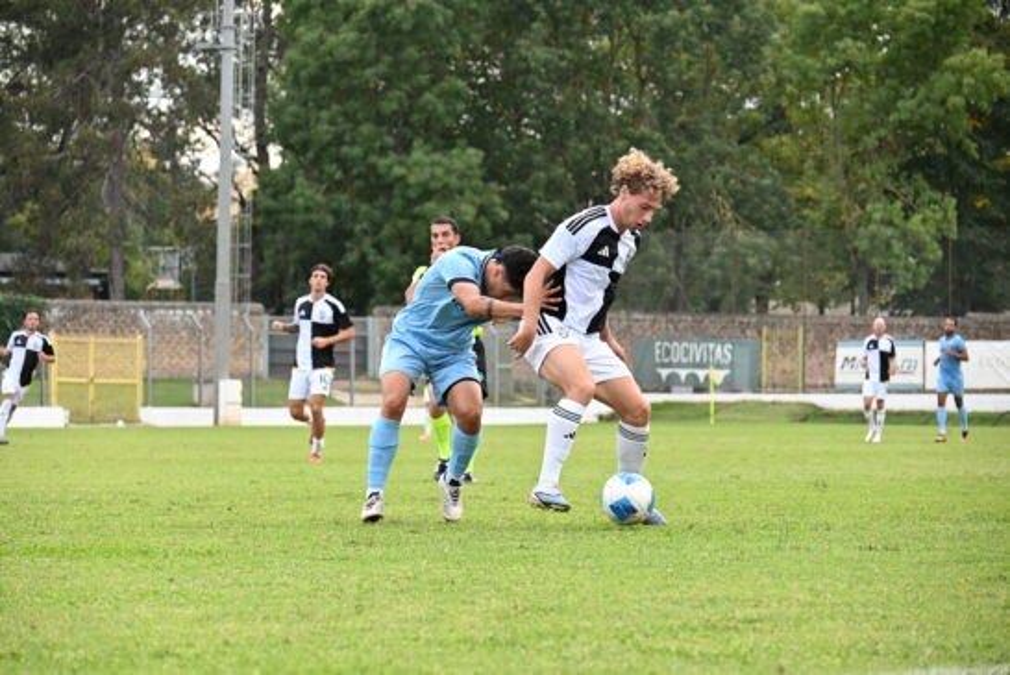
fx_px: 4212
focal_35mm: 150
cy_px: 338
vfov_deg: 9.2
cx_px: 505
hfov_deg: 13.7
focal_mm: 100
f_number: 5
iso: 500
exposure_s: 1/500
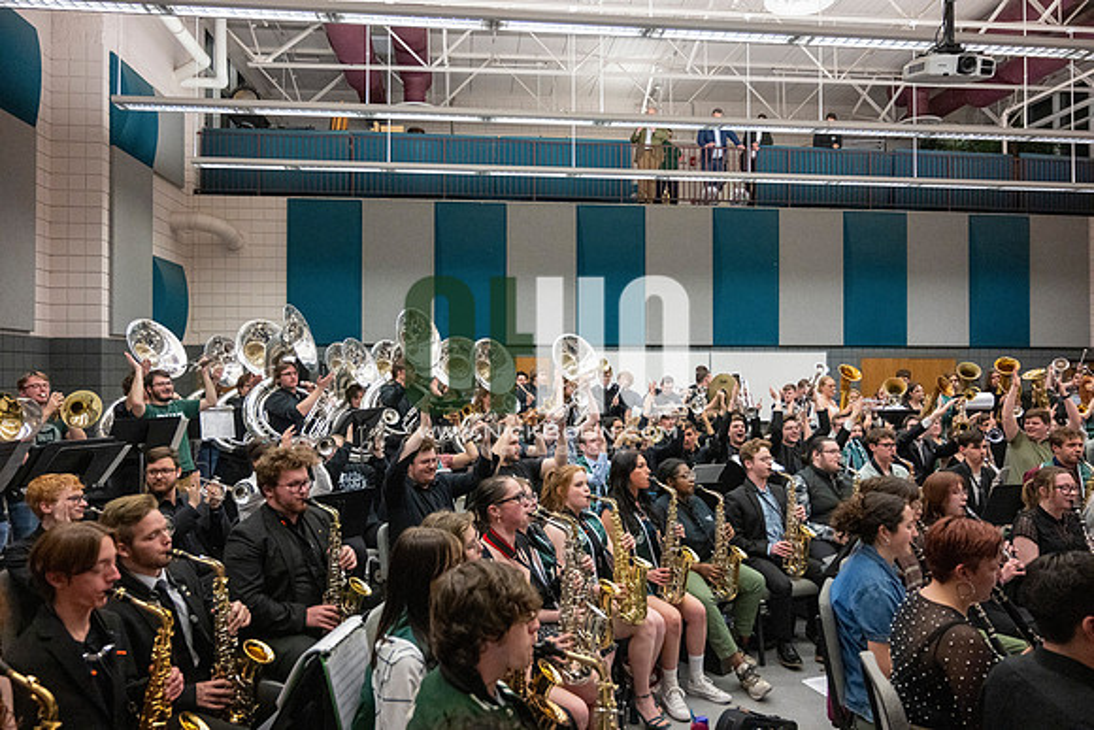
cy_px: 365
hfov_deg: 70.4
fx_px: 775
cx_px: 547
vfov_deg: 50.4
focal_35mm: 26
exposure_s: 1/500
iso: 10000
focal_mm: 25.5
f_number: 4
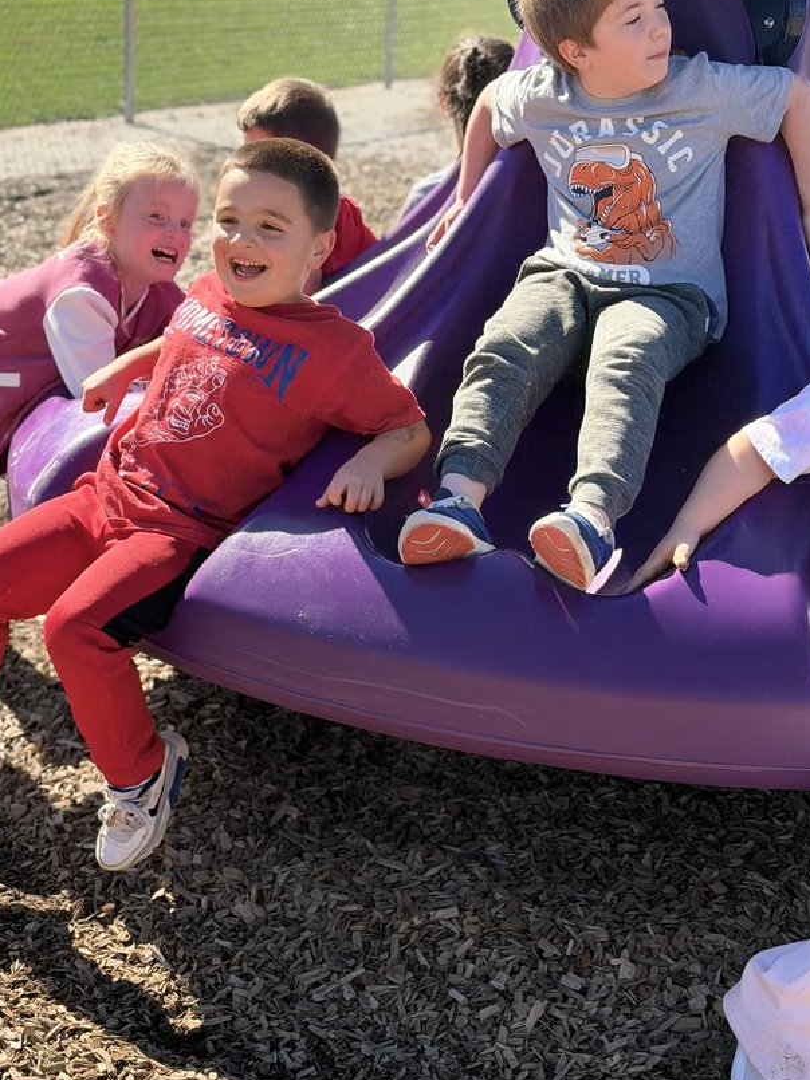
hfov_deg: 24.0
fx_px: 1904
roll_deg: -3.0
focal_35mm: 61
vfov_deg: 31.6
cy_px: 623
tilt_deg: -20.1
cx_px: 354
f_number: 1.78
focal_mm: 6.76
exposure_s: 1/2865
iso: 80
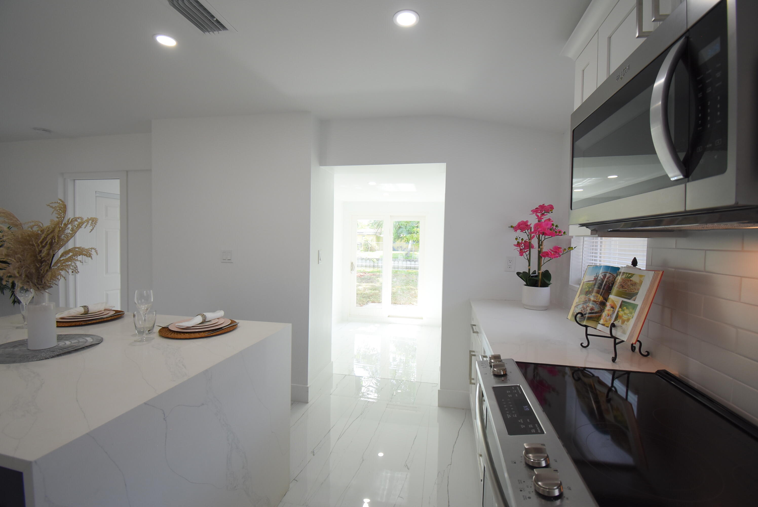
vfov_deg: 77.4
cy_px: 254
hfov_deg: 100.3
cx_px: 379
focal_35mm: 15
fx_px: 316
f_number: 5
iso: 400
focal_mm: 10
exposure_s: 1/100
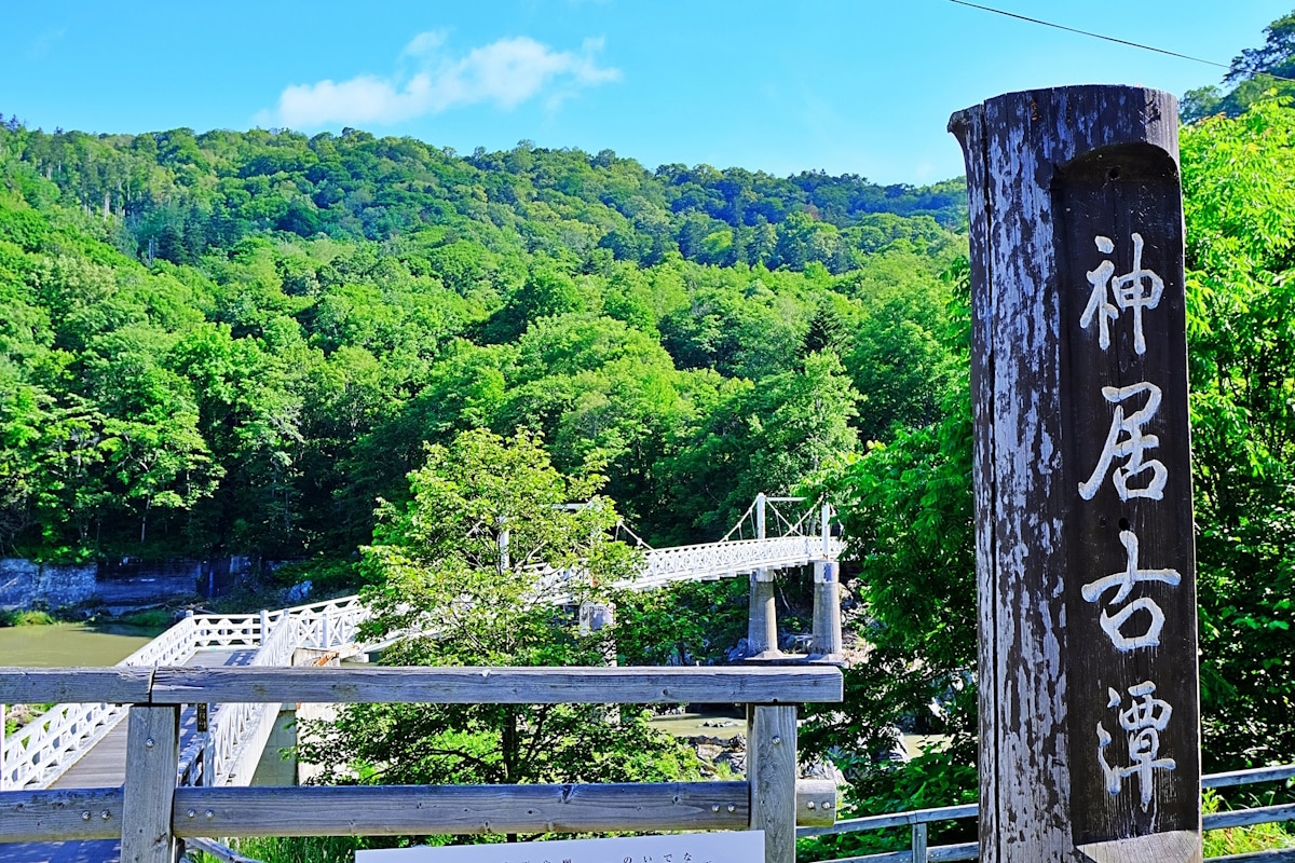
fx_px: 1295
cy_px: 432
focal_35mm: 36
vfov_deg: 36.9
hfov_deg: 53.1
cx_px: 648
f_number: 5.6
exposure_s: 1/200
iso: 160
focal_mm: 24.2
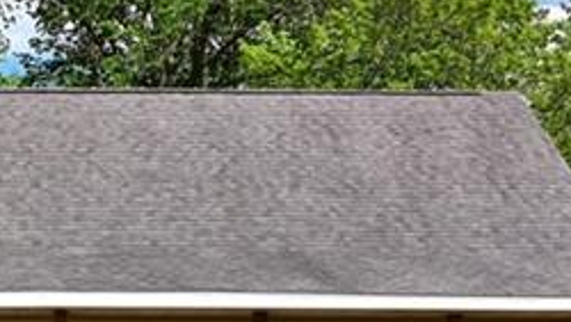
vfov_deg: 12.8
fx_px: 1364
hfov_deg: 22.7
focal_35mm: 90
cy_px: 485
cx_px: -7
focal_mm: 21
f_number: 5.6
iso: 100
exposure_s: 1/500
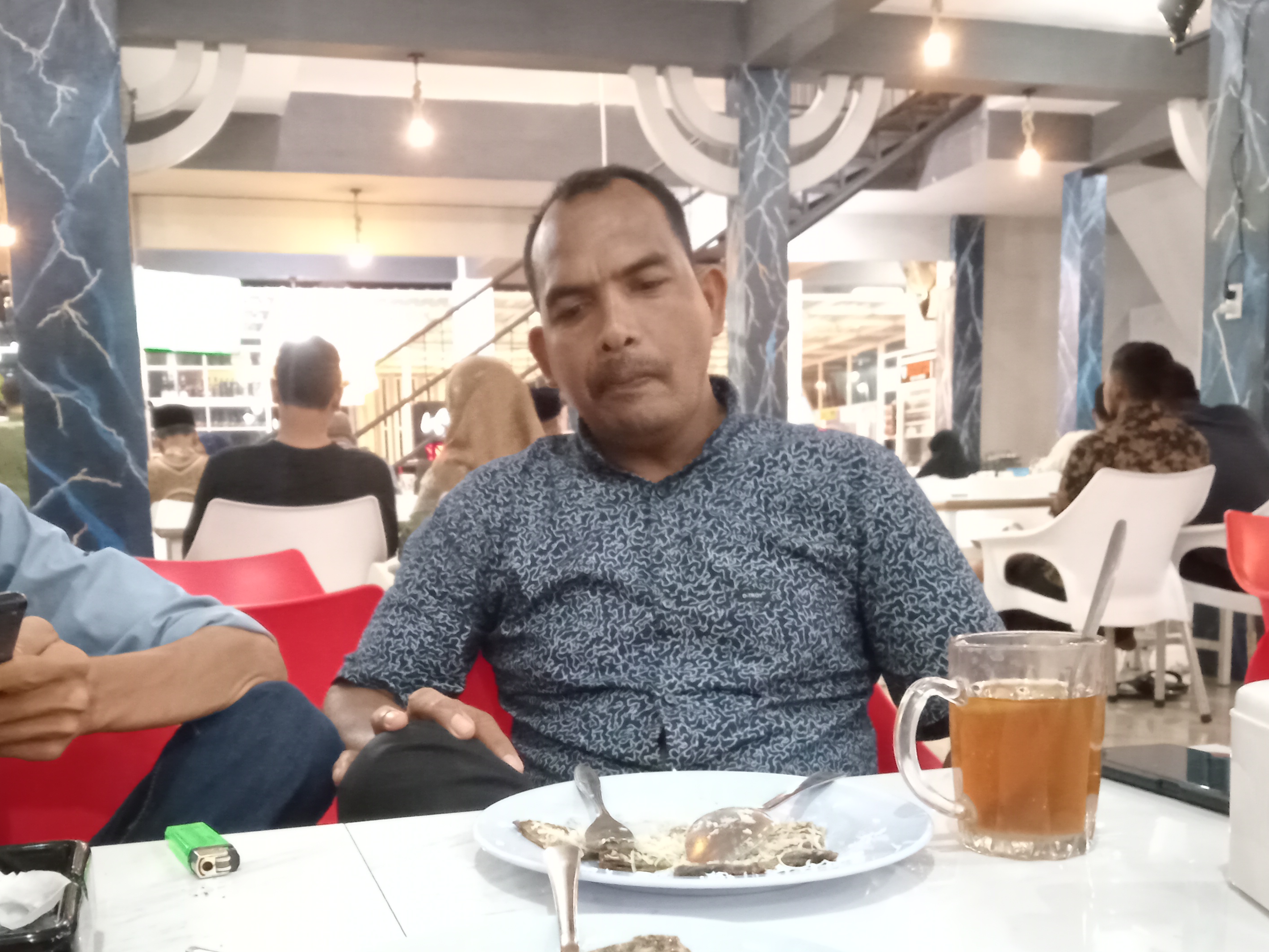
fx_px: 1503
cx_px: 537
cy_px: 685
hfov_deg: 45.6
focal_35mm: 41
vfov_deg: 34.6
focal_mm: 3.37
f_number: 2.2
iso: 2825
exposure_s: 1/20
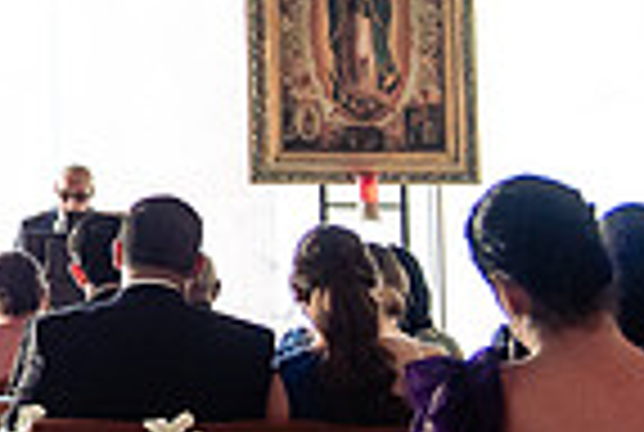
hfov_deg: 10.9
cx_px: -669
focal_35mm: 170
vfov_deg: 8.1
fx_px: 3047
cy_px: -42
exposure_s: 1/400
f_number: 3.2
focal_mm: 38
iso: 800
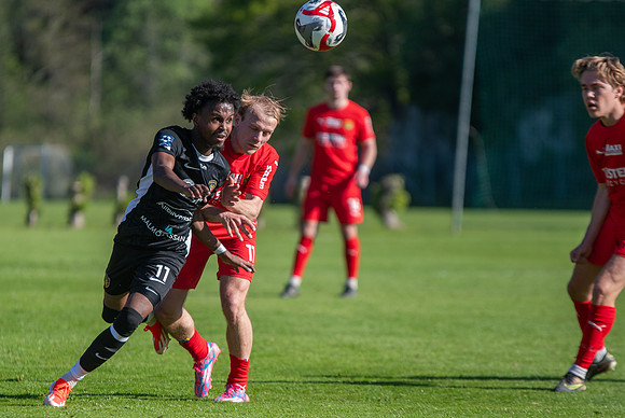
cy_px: 252
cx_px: 247
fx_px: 5976
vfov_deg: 4.0
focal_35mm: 344
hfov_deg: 6.0
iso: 250
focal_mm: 185
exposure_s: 1/2000
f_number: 3.2
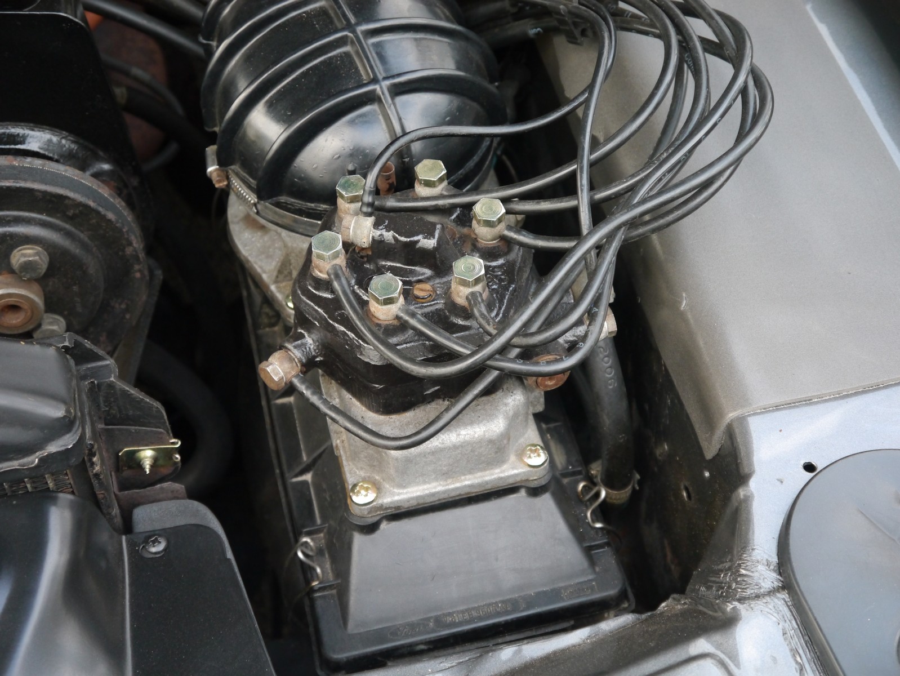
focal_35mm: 52
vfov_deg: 28.1
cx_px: 450
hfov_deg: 36.8
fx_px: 1353
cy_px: 338
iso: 800
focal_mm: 26
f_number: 4.7
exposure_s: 1/50
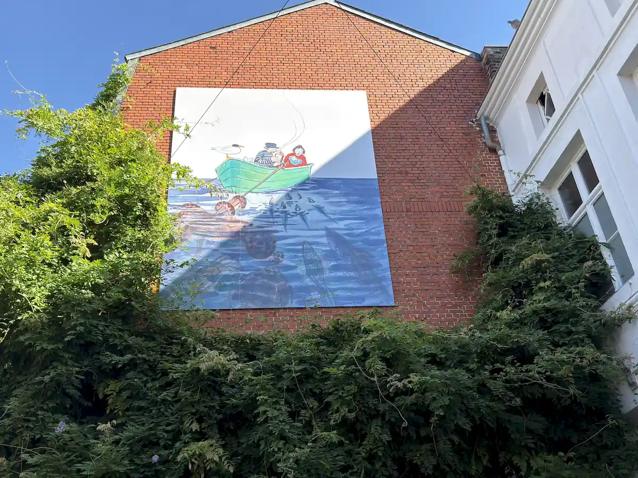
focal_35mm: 35
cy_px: 239
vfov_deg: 40.7
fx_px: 645
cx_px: 319
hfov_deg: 52.6
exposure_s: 1/887
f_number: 1.78
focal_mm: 6.76
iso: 64
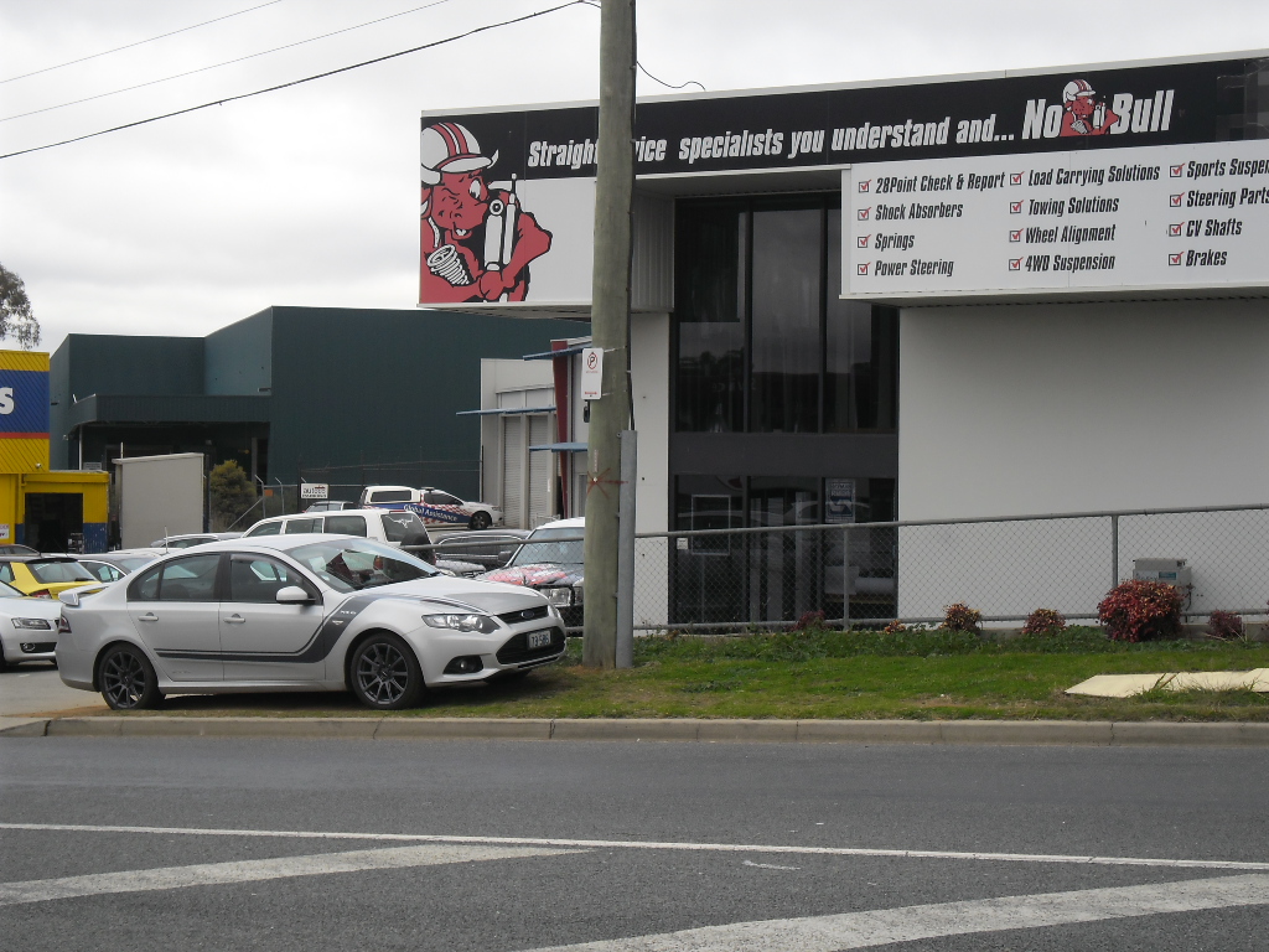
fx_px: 2310
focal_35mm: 63
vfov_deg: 23.3
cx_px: 634
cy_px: 476
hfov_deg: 30.7
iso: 80
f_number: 5.7
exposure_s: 1/98
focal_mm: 11.2
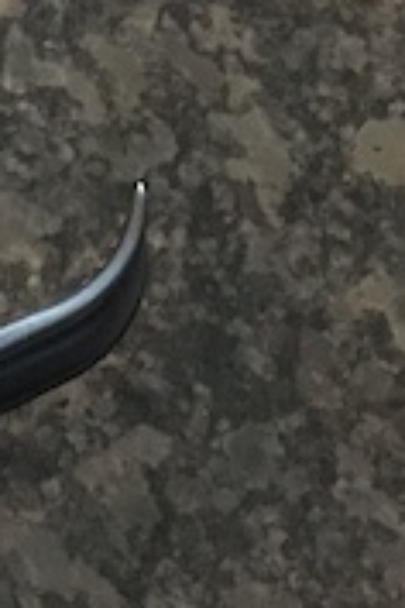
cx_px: -292
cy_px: 10
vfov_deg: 13.9
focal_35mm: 146
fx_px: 2464
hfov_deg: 9.0
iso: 400
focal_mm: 3.3
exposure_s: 1/15
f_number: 2.4
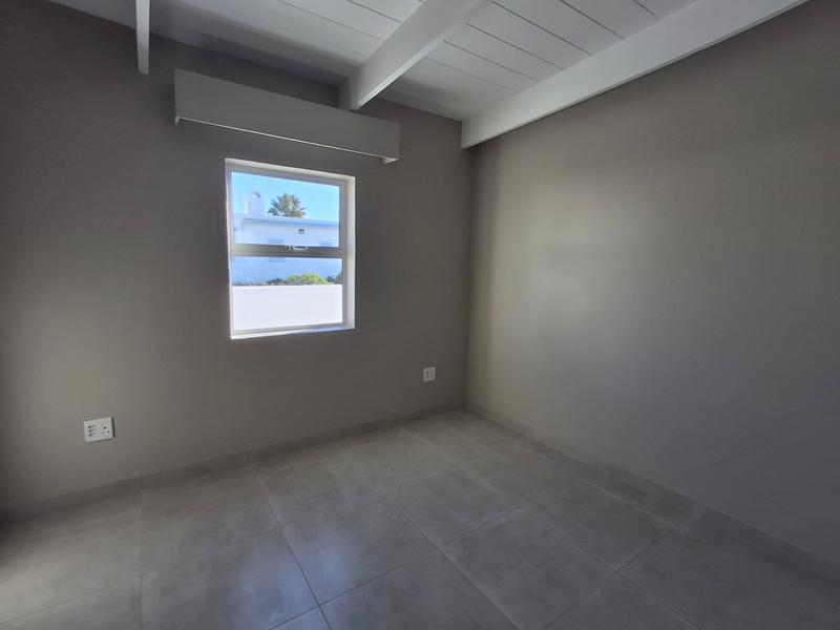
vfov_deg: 78.1
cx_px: 420
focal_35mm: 16
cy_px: 315
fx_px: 388
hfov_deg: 94.5
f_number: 2.2
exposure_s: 1/208
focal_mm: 1.64
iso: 40
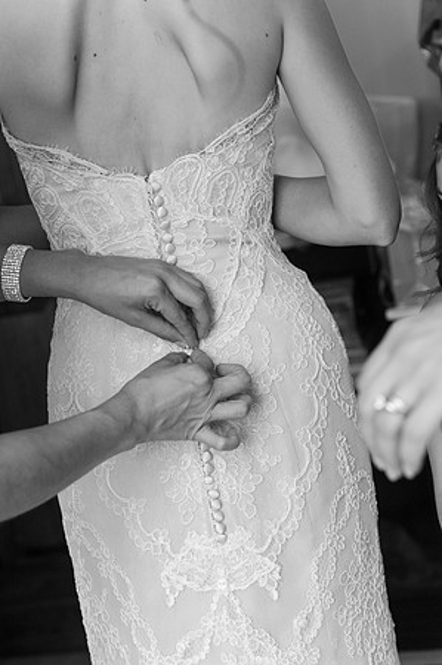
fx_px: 1292
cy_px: 332
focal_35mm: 70
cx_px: 221
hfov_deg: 19.4
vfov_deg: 28.9
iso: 1600
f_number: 4.5
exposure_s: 1/60
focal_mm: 70
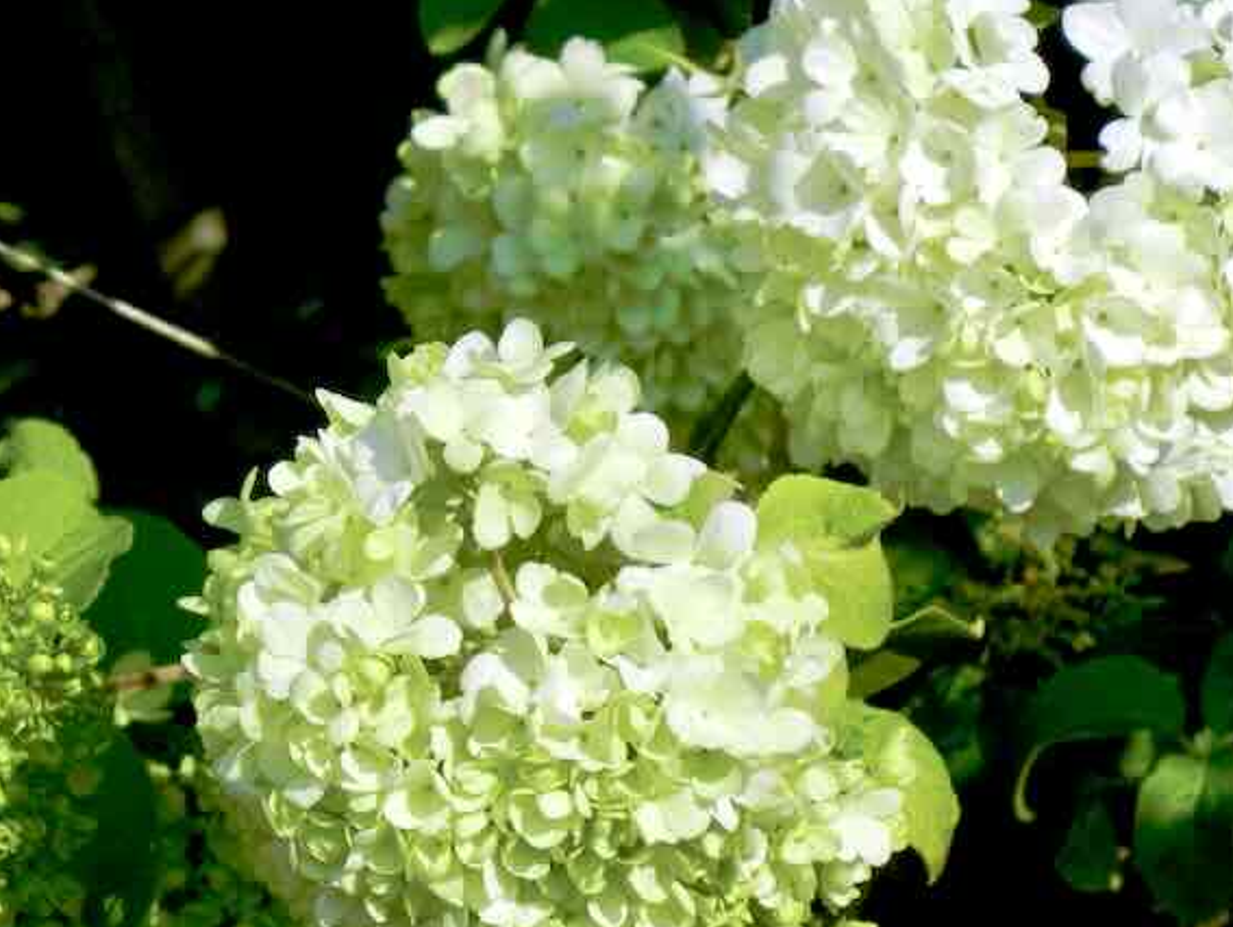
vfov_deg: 6.2
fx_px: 8554
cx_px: 620
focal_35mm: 240
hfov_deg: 8.2
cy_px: 411
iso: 160
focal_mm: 24
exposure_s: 1/356
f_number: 9.2
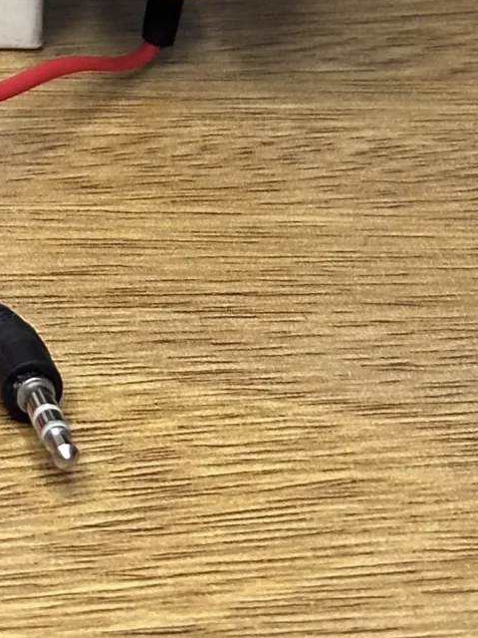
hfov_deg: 7.6
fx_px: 3535
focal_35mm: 192
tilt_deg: -18.0
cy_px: -595
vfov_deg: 9.7
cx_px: -270
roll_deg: -0.8
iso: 100
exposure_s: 1/50
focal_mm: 6.86
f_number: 1.78
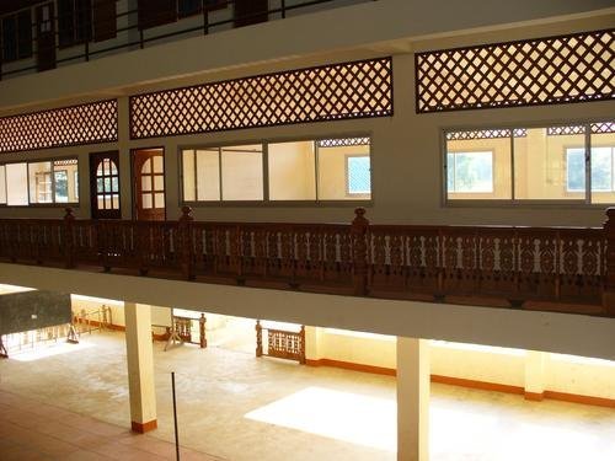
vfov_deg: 38.7
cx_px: 308
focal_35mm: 37
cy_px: 230
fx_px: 657
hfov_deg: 50.1
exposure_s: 1/100
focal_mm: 6.1
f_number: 2.8
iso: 100
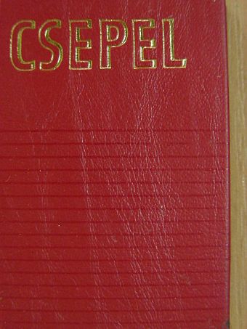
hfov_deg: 21.0
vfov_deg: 27.8
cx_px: 124
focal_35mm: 70
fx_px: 666
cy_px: 164
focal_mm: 11.7
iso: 200
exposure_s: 1/17
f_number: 3.5
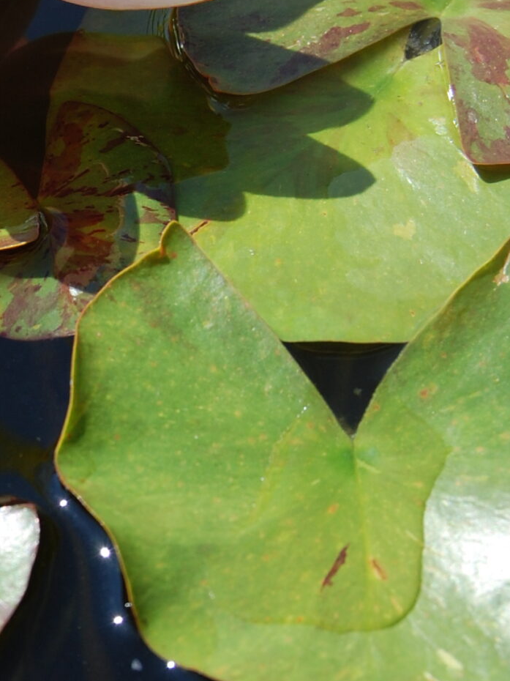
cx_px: -69
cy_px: 464
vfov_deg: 15.5
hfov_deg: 11.5
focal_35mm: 127
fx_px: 2496
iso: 200
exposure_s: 1/320
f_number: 9
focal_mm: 32
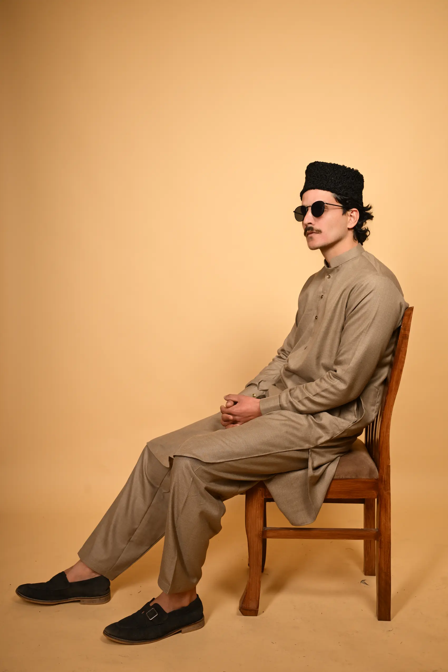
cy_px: 336
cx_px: 224
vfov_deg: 50.7
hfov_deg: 35.1
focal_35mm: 38
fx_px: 709
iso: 160
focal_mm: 38
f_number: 6.3
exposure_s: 1/200
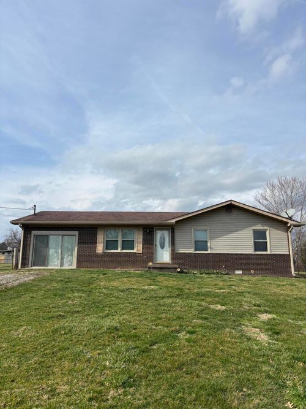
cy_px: 204
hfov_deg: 53.0
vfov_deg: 67.3
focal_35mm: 26
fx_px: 307
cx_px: 153
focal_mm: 5.96
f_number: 1.6
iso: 50
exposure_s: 1/5348
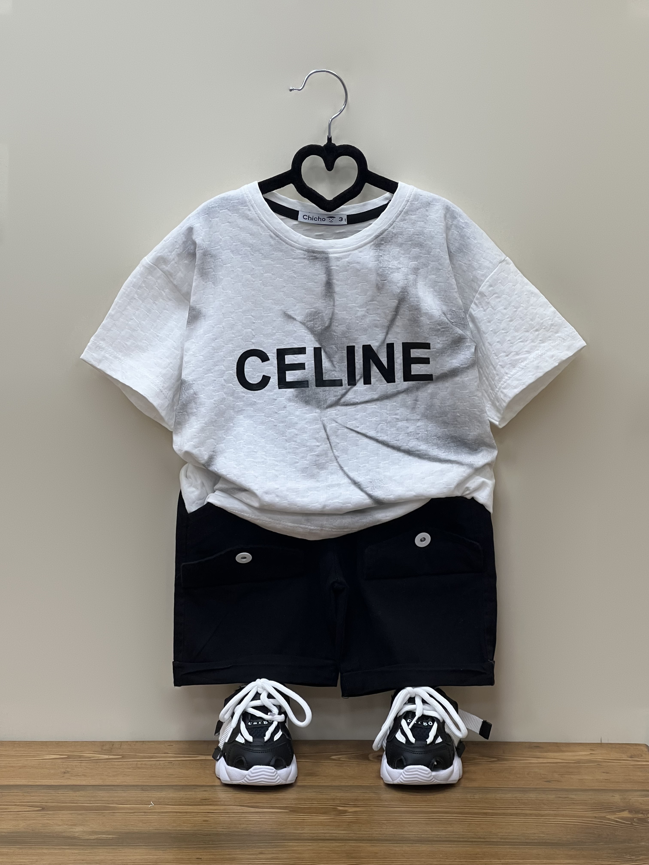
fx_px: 1925
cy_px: 432
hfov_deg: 19.1
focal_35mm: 77
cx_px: 324
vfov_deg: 25.3
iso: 100
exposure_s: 1/100
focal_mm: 9
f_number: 2.8
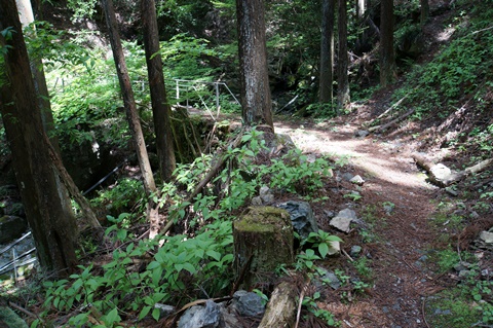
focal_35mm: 27
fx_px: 369
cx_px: 246
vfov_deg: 47.8
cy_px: 164
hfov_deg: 67.4
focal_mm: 18
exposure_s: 1/60
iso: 160
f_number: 4
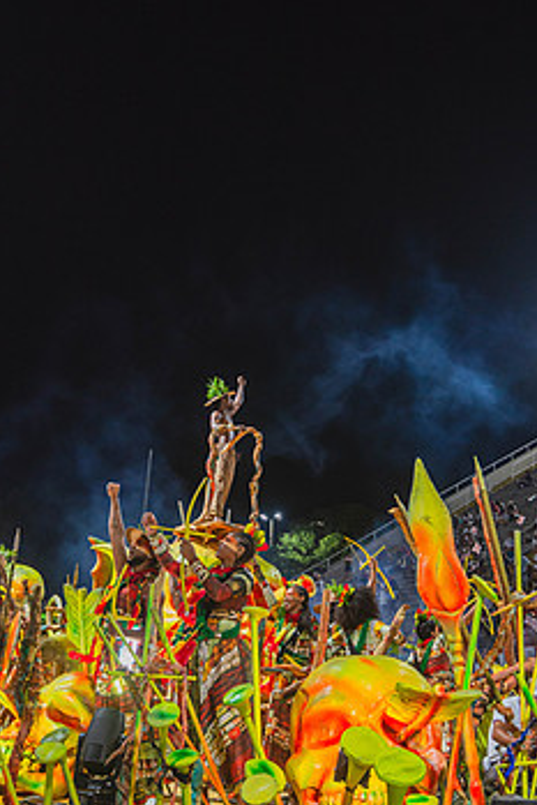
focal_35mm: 40
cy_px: 443
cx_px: 318
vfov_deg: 48.4
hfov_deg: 33.3
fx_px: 894
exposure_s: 1/320
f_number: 4
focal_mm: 31
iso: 1600
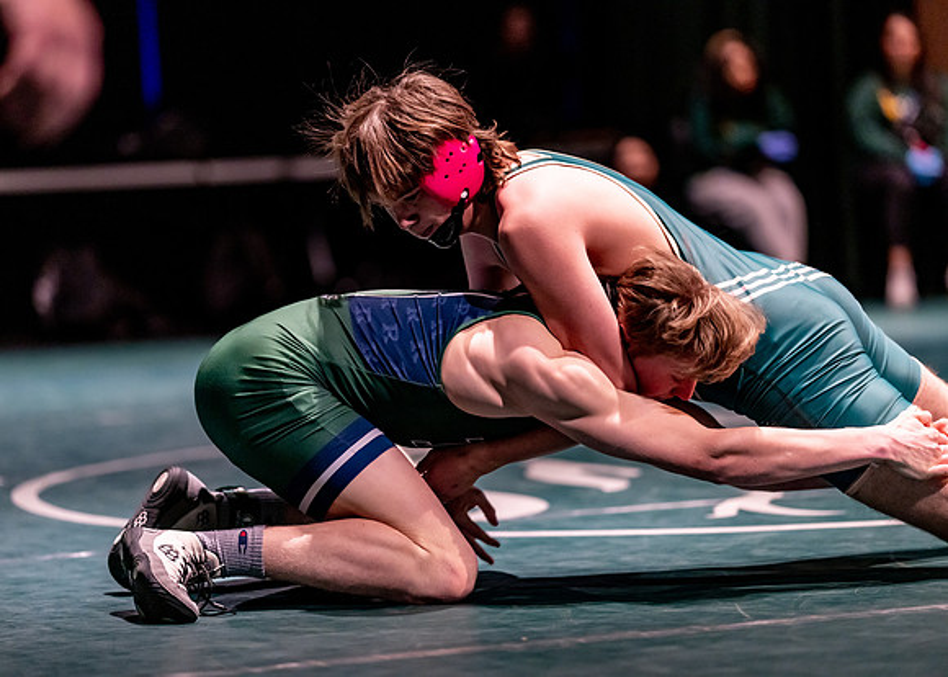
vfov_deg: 10.2
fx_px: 3808
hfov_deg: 14.2
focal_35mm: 141
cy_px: 338
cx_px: 440
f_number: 1.8
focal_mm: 135
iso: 2000
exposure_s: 1/800
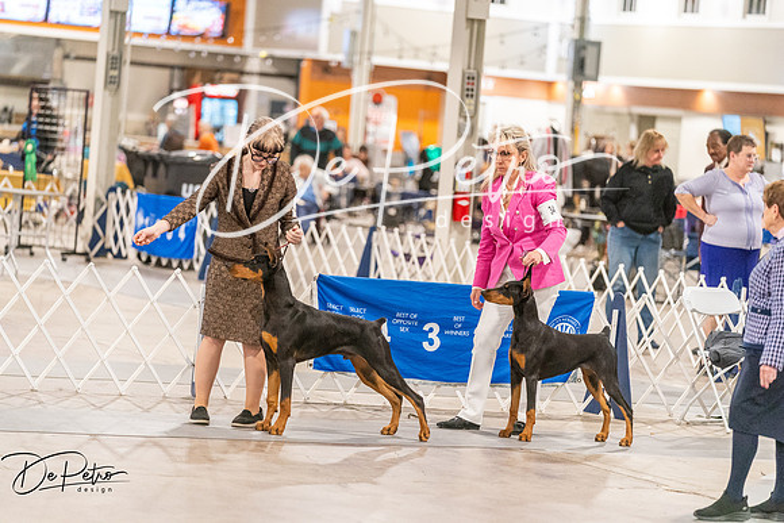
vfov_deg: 8.9
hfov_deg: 13.2
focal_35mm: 155
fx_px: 3376
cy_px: 262
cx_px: 392
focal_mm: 155
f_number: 3.2
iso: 6400
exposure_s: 1/250
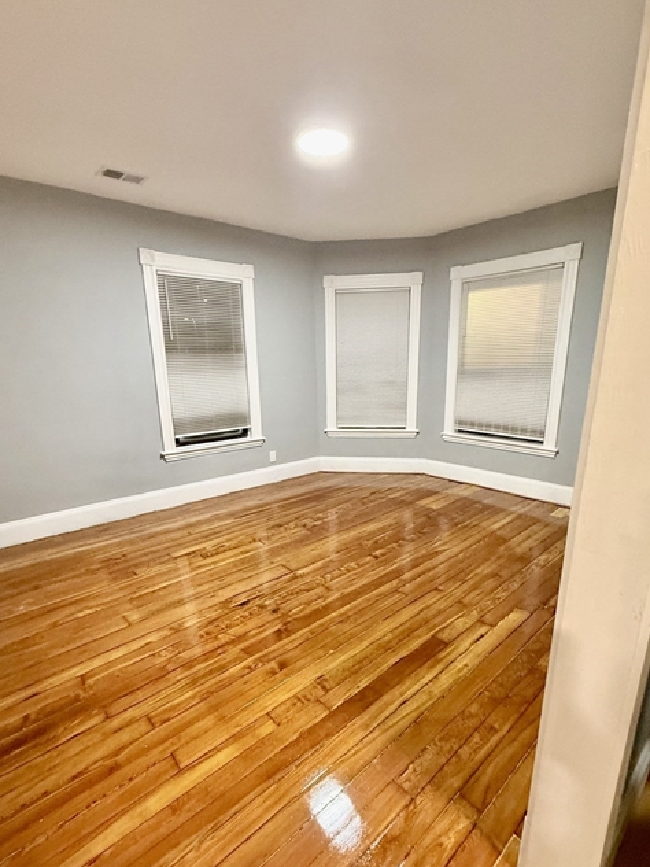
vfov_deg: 90.8
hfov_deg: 74.7
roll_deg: +1.5
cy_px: 471
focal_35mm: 17
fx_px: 426
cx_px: 335
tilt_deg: -15.3
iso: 500
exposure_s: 1/60
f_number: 2.2
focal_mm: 2.22
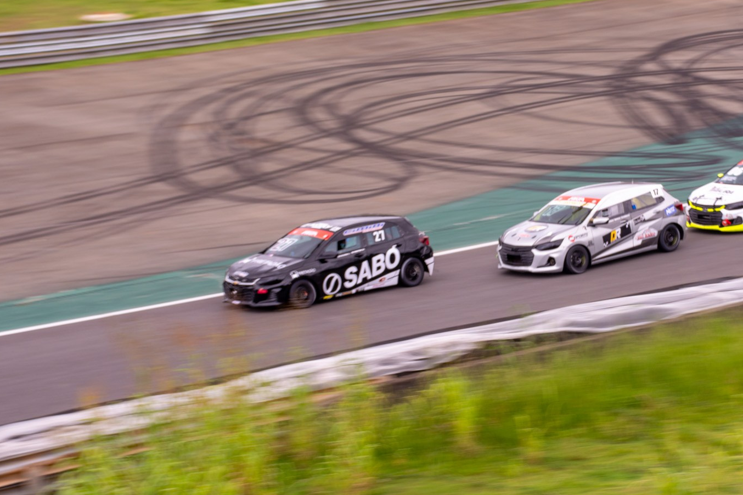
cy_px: 226
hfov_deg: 17.3
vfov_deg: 11.6
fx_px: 2435
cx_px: 524
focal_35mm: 118
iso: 100
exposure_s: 1/100
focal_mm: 52
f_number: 6.3
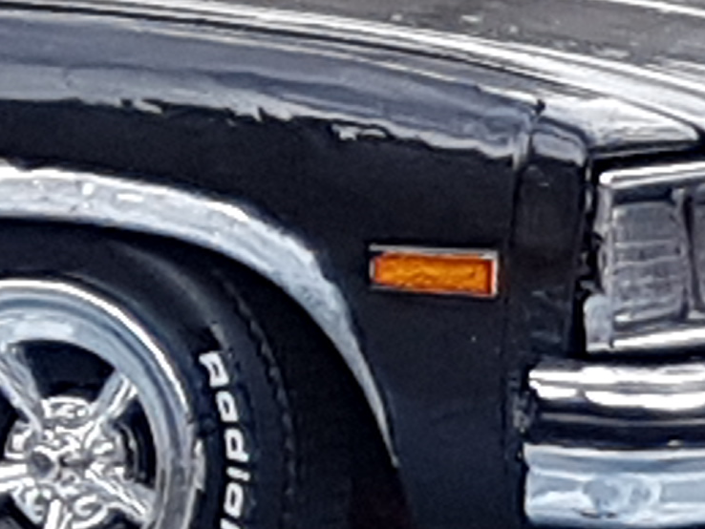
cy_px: 447
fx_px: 2893
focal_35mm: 142
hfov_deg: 12.5
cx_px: -635
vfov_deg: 10.4
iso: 40
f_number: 1.7
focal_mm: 4.2
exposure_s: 1/730
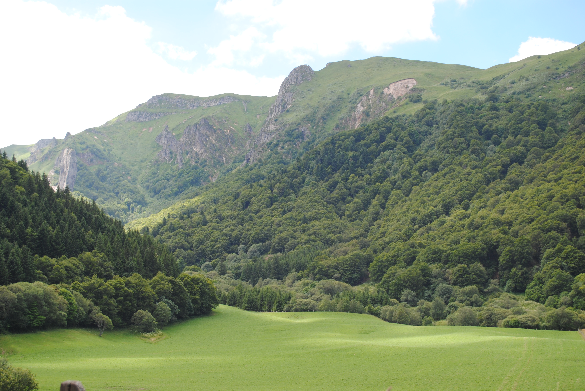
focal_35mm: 51
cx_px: 292
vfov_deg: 26.6
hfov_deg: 38.8
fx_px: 830
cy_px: 196
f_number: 5.6
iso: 100
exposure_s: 1/125
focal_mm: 34
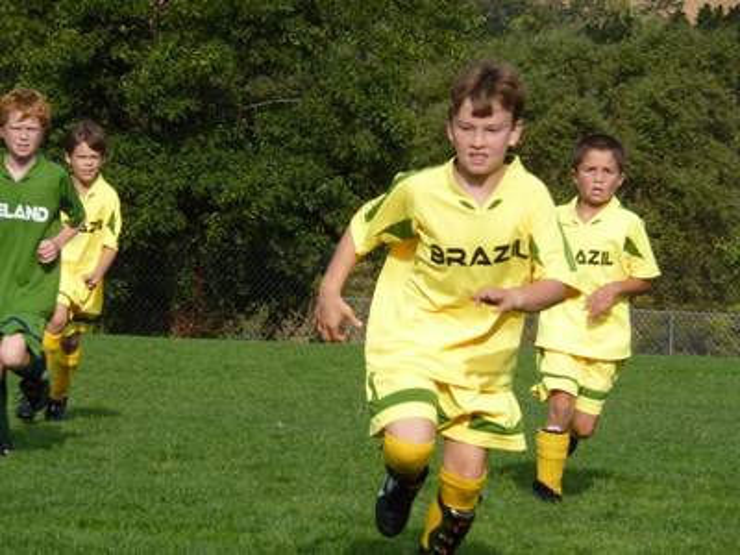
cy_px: 278
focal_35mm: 225
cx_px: 370
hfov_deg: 8.8
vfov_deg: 6.6
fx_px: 4810
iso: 80
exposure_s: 1/400
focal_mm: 37
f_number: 5.6
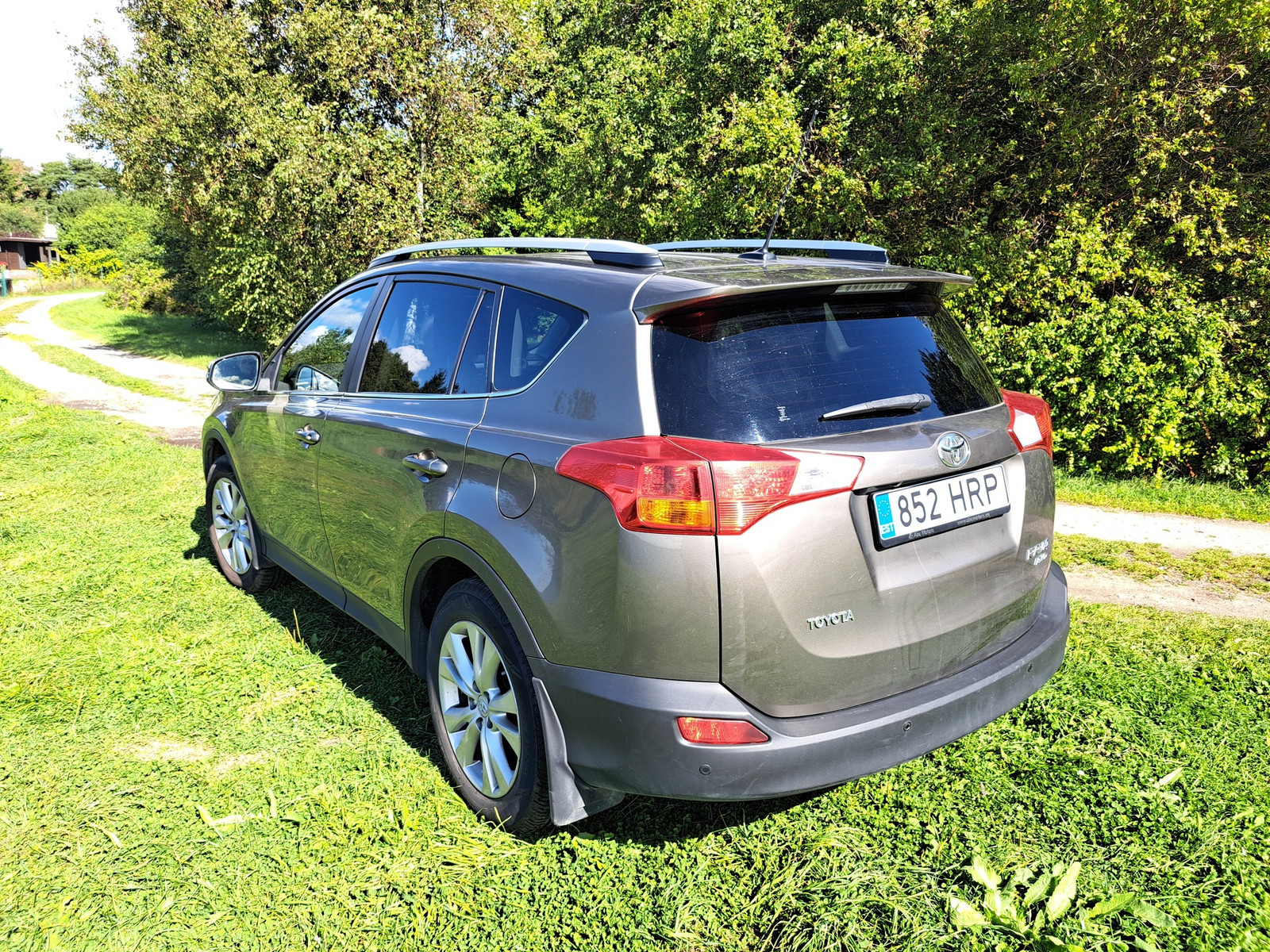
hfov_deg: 71.6
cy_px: 476
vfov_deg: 56.8
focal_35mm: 24
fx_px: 881
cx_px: 635
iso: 50
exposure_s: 1/803
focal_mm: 5.23
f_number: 1.8
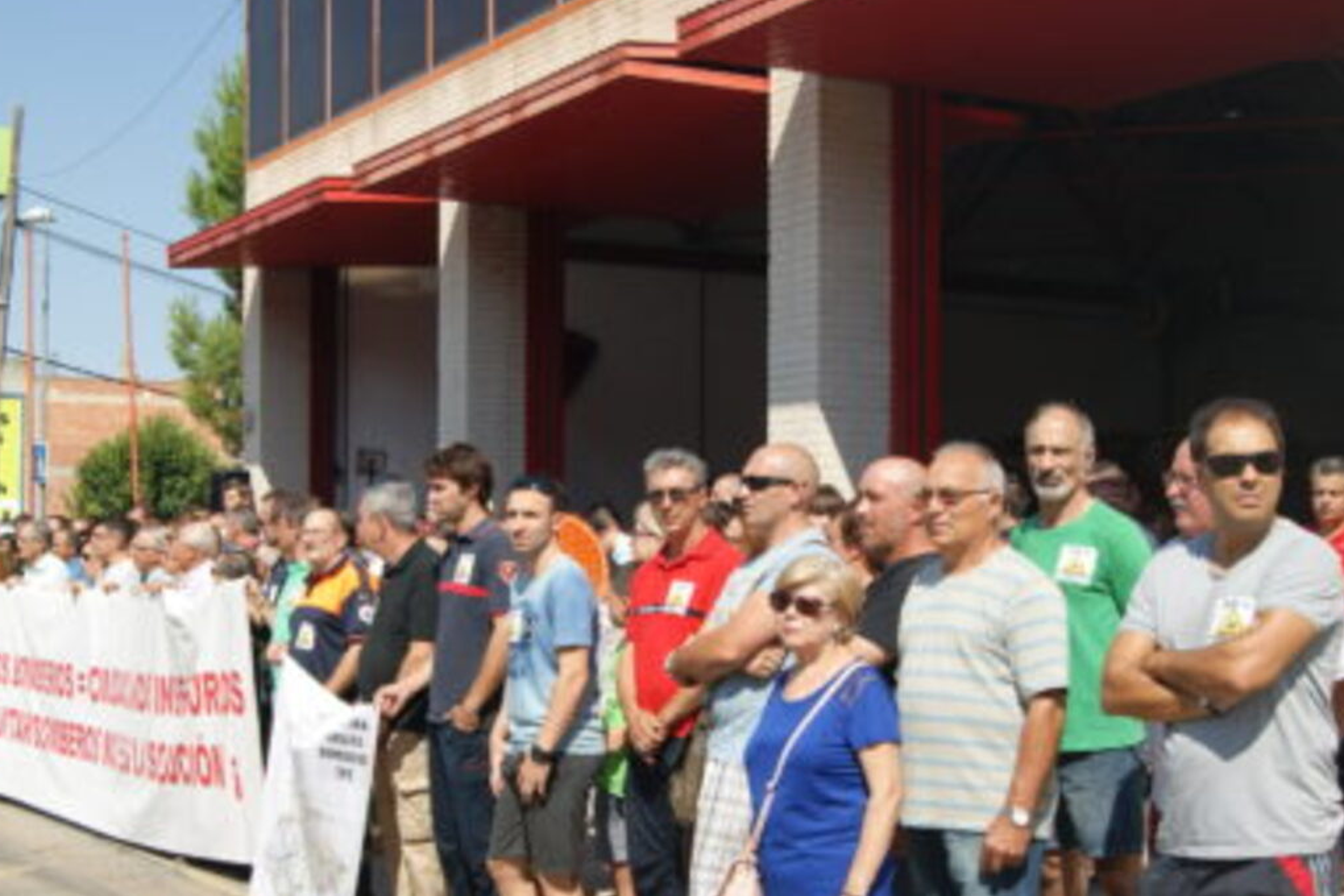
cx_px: 561
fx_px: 1979
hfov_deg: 37.4
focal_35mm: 53
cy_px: 505
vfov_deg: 25.5
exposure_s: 1/125
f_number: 11
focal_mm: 30
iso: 100
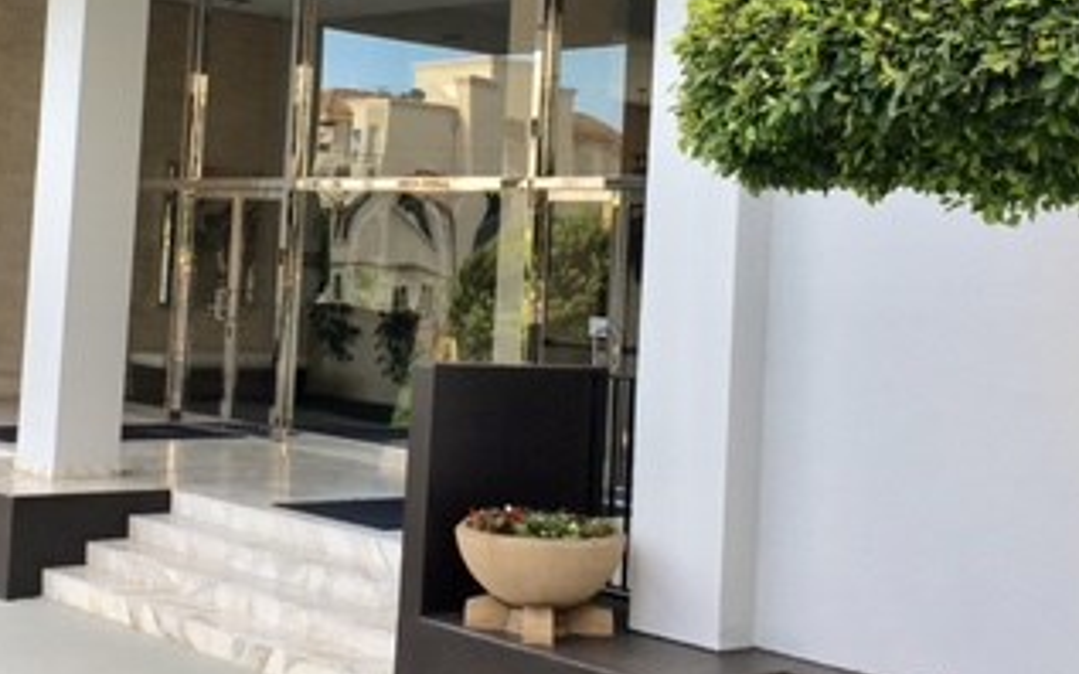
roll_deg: -3.6
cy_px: 143
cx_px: 306
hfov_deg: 32.5
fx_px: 1823
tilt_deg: +3.4
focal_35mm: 62
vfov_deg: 20.7
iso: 25
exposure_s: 1/343
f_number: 2.2
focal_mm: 4.15
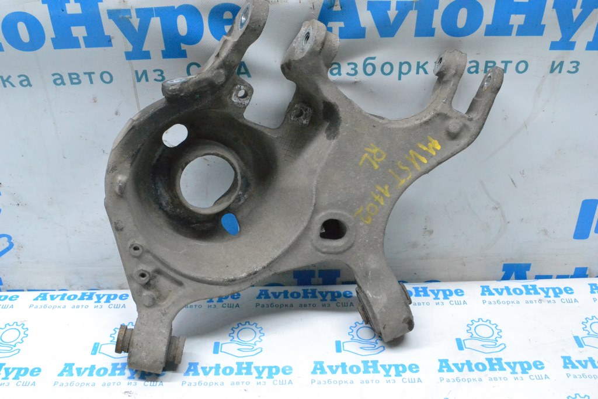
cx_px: 299
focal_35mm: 39
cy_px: 200
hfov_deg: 49.5
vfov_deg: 34.2
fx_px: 648
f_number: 9
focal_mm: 26
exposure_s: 1/160
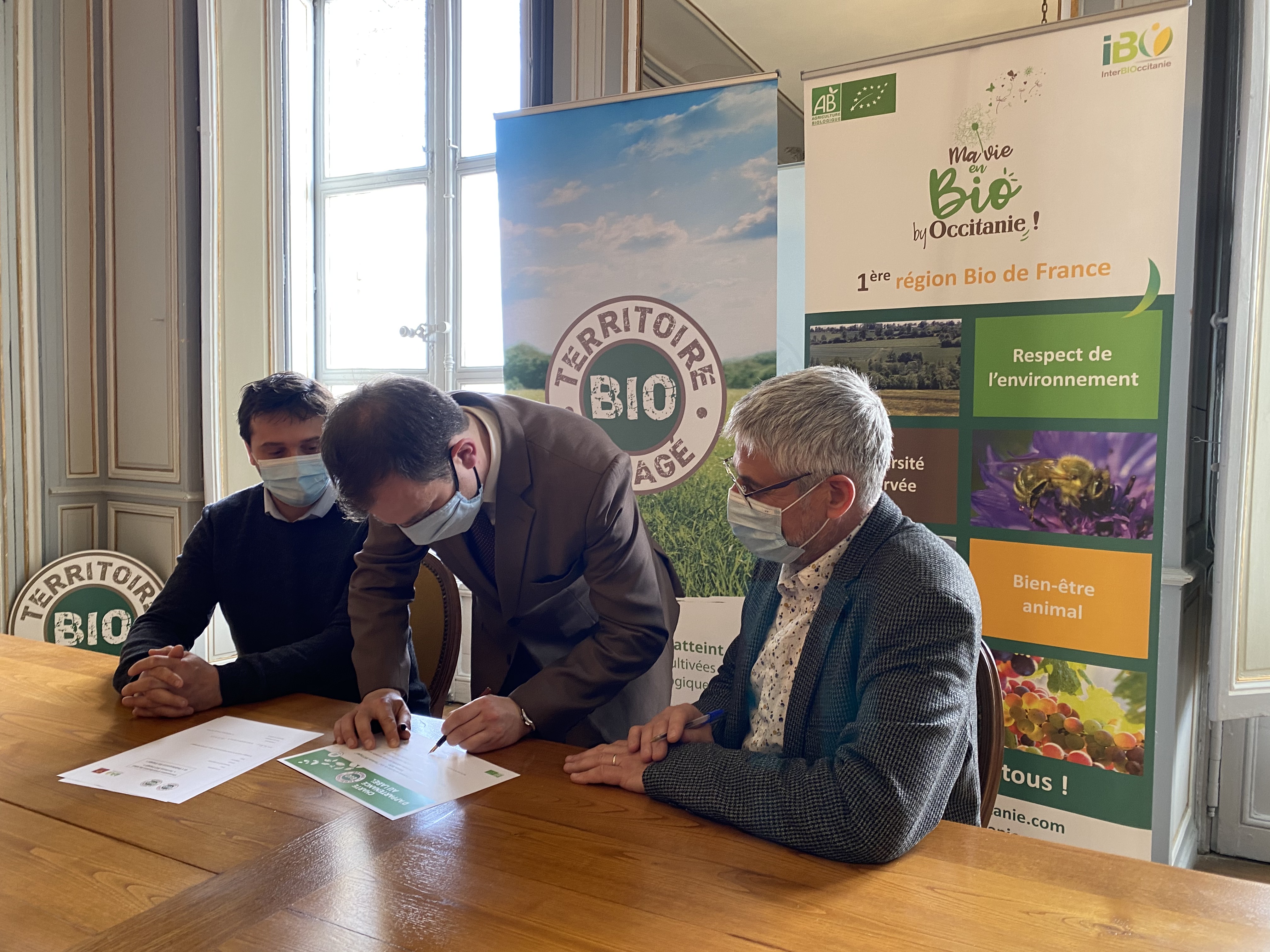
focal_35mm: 26
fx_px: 954
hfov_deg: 67.3
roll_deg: -0.8
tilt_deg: -4.4
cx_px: 635
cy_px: 476
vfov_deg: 53.1
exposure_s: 1/50
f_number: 1.8
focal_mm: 4.25
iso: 80
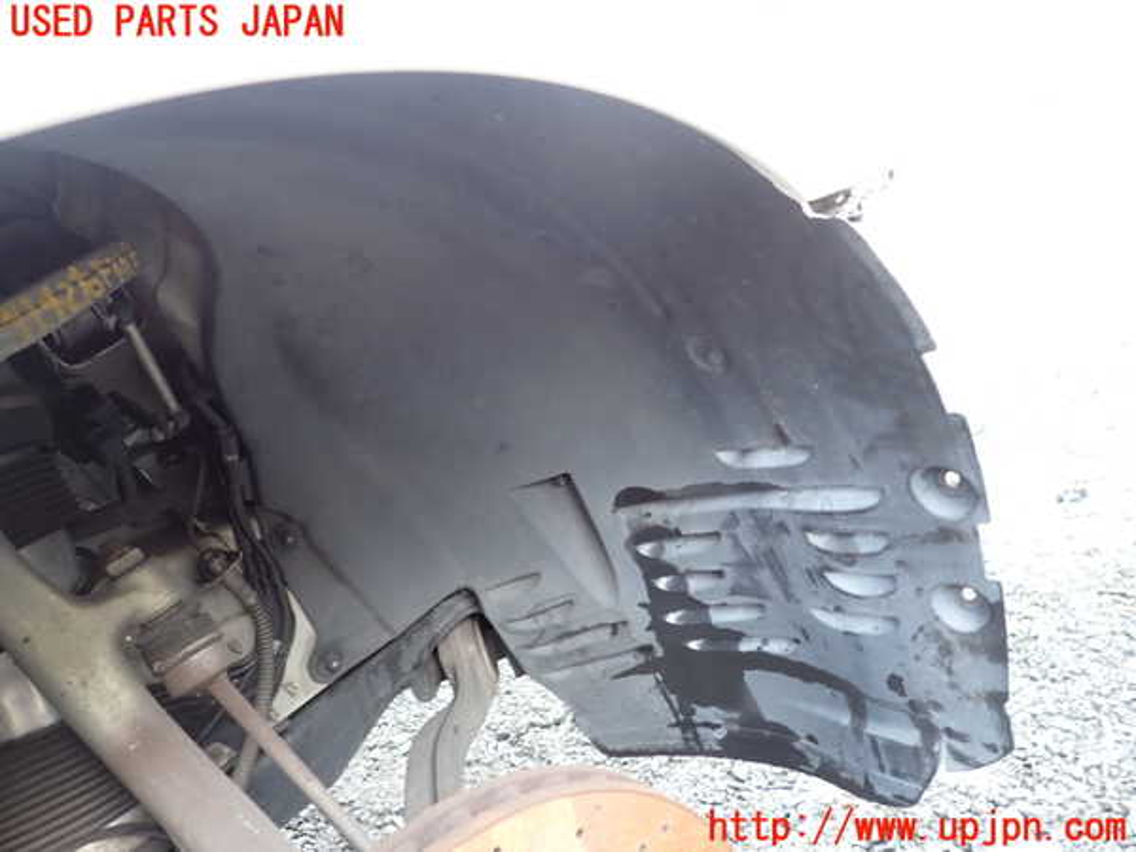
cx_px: 568
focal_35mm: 25
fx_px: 820
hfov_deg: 69.4
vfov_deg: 54.9
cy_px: 426
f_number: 2
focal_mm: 4.5
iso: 160
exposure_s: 1/60
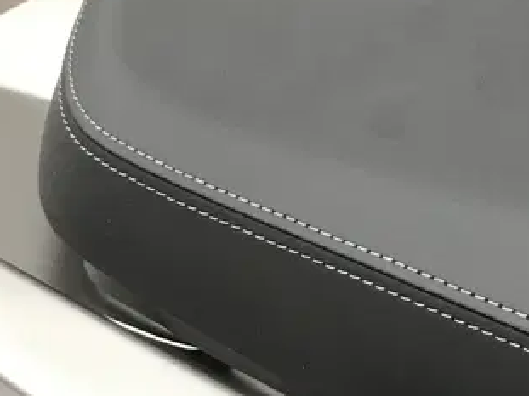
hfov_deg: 16.5
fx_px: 1650
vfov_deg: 13.7
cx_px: 813
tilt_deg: -43.9
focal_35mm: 108
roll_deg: +29.3
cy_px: 195
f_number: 1.8
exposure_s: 1/33
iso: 25
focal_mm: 3.99
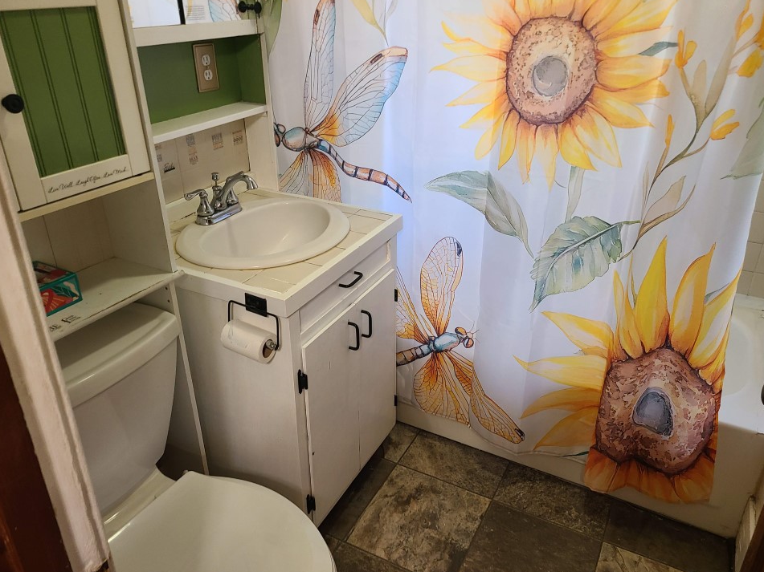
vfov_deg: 49.7
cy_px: 289
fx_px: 618
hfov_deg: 63.4
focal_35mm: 28
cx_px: 405
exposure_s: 1/60
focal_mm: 5.4
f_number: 1.8
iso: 125
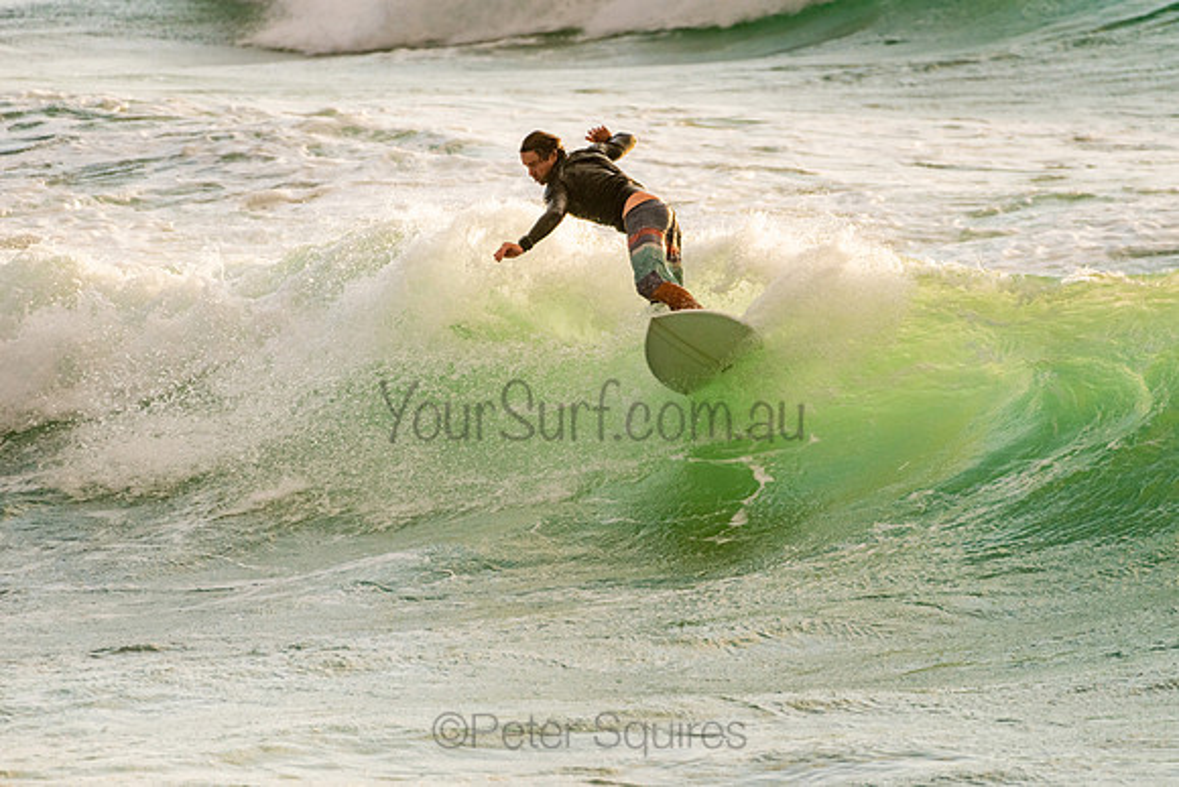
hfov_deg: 3.4
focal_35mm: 613
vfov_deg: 2.2
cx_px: 712
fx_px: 20079
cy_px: 378
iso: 450
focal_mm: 500
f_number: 5.6
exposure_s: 1/500
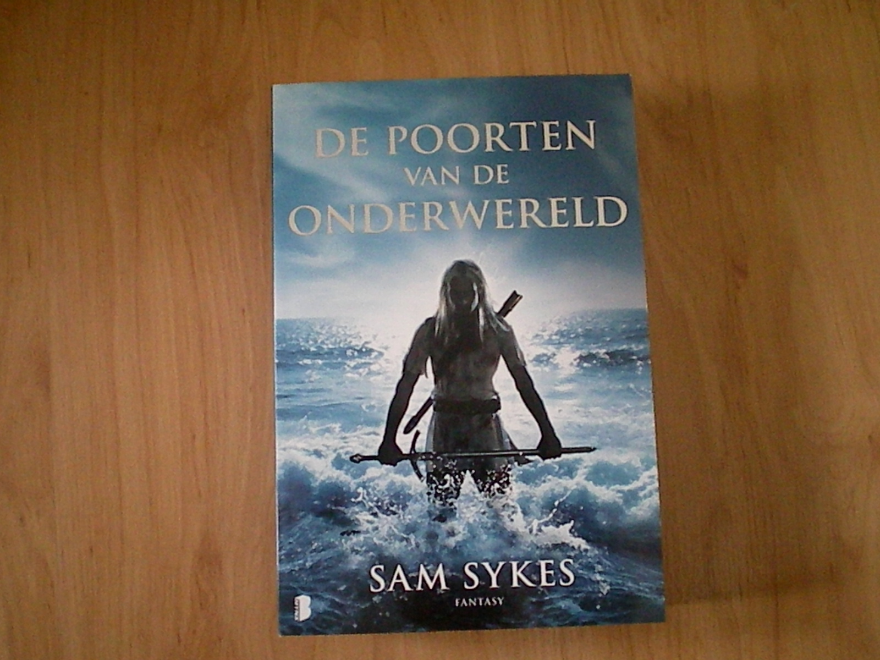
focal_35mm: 38
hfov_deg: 49.0
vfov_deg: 37.7
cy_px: 330
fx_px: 966
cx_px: 440
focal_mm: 6.3
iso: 783
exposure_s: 1/100
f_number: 3.1
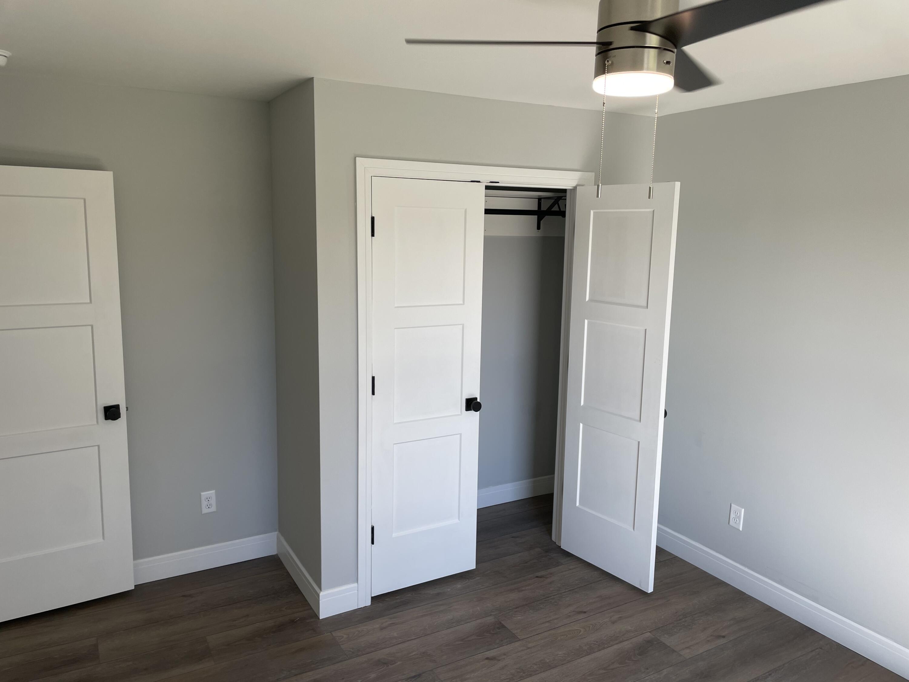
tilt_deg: -7.5
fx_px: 683
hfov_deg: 67.3
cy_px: 341
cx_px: 454
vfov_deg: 53.1
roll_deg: -0.1
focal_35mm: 26
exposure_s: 1/128
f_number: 1.6
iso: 32
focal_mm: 4.2
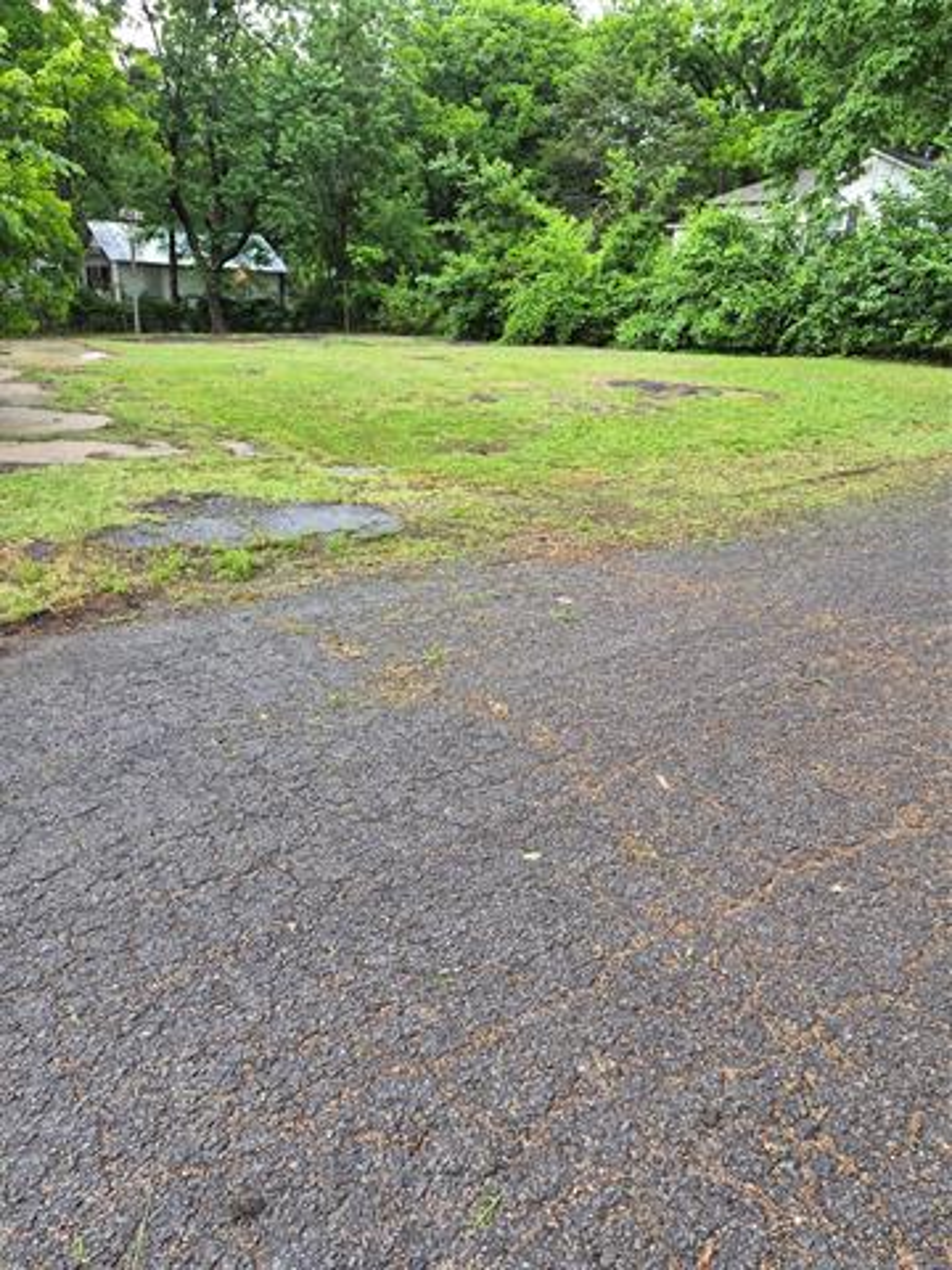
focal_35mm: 23
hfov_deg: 58.9
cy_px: 635
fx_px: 843
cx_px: 476
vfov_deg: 73.9
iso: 160
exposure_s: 1/180
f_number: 1.8
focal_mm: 5.4
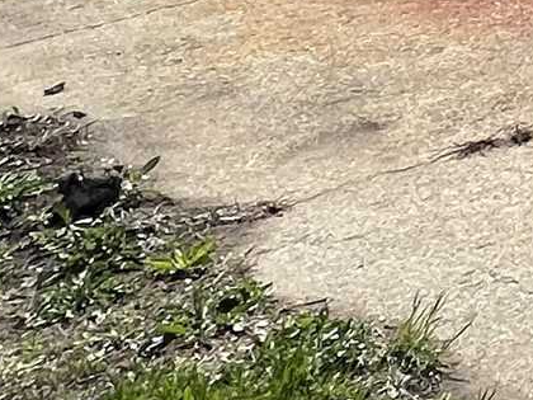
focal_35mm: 95
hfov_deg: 13.6
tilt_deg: +2.8
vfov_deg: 12.4
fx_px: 1463
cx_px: 1343
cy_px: -545
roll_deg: -0.6
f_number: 1.8
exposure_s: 1/1946
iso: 32
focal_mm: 1.57
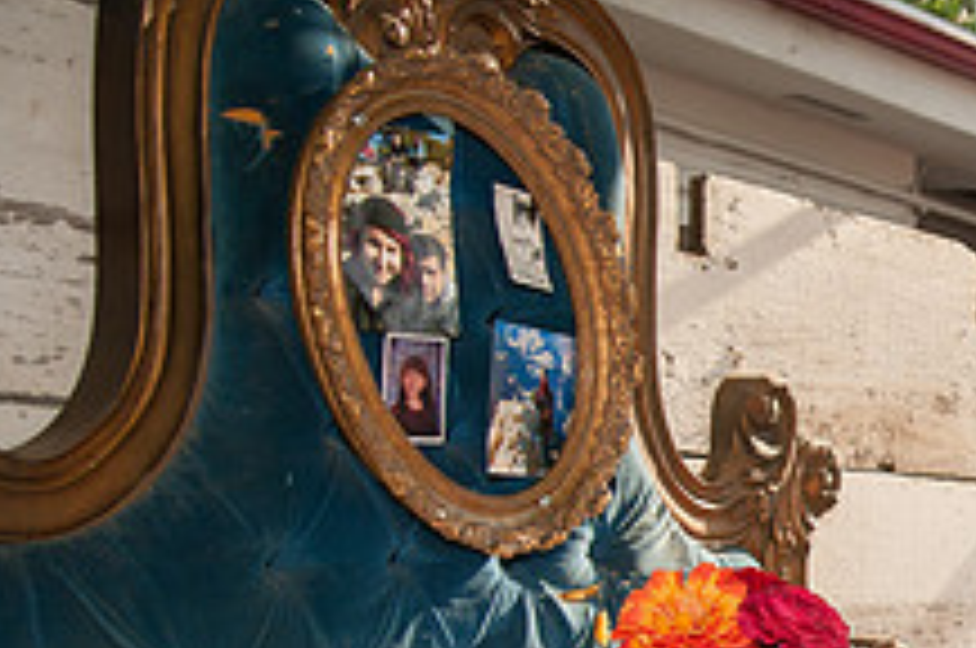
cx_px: 1223
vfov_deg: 17.6
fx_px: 2030
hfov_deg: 24.1
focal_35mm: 75
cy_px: 675
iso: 200
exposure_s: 1/1600
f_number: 5
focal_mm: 28
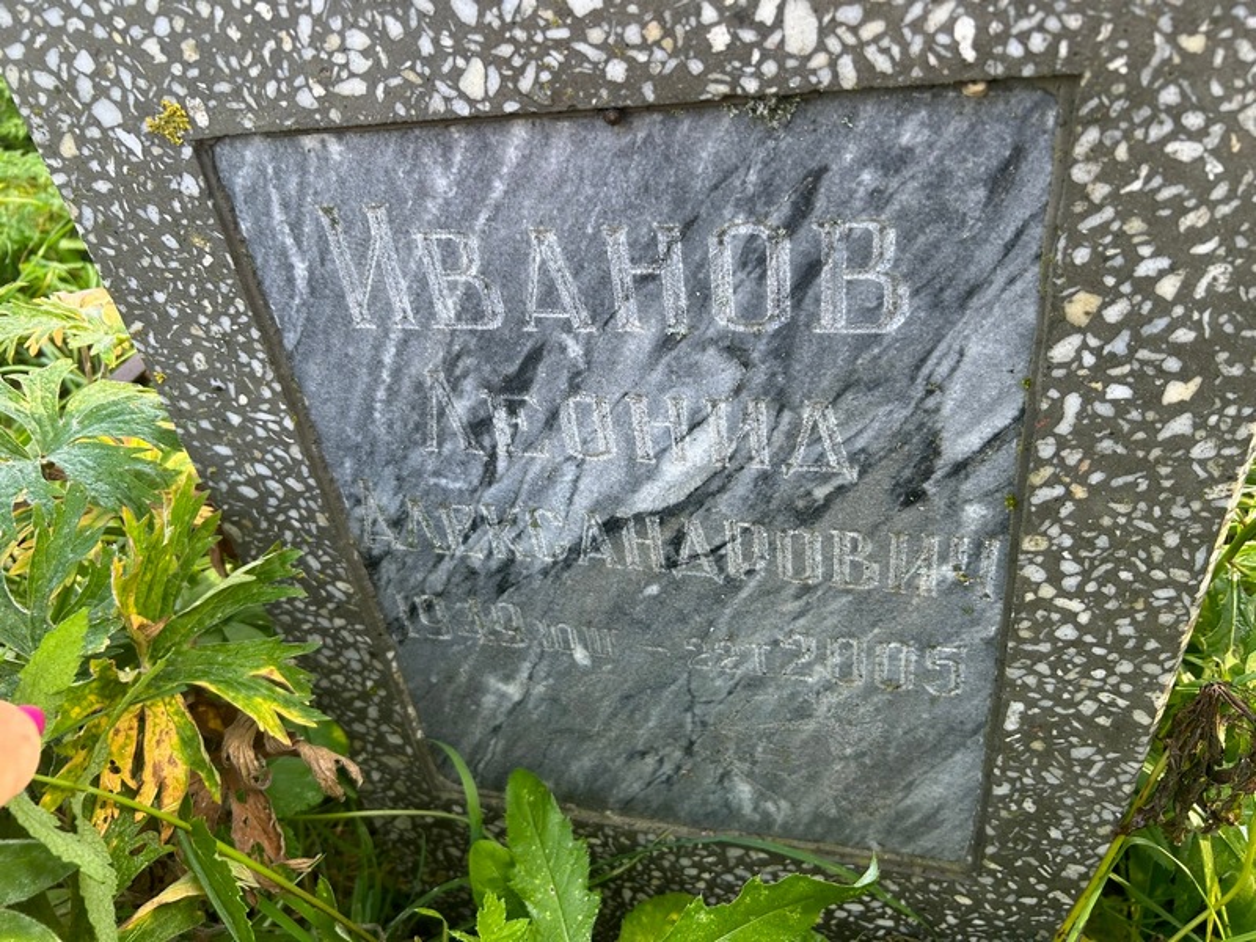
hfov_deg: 67.3
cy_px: 471
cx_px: 628
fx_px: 943
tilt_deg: -36.1
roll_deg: +3.3
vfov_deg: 53.1
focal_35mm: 26
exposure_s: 1/121
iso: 40
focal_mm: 5.7
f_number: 1.5
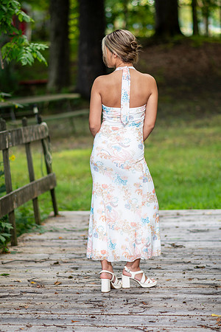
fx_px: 1169
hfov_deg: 10.8
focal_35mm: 127
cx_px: 110
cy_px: 166
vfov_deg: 16.1
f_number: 2
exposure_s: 1/125
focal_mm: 85
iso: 100
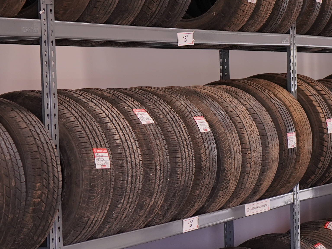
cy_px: 192
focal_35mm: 128
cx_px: 147
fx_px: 1228
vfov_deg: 11.5
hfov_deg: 15.4
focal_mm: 34
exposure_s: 1/160
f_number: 2.8
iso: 400
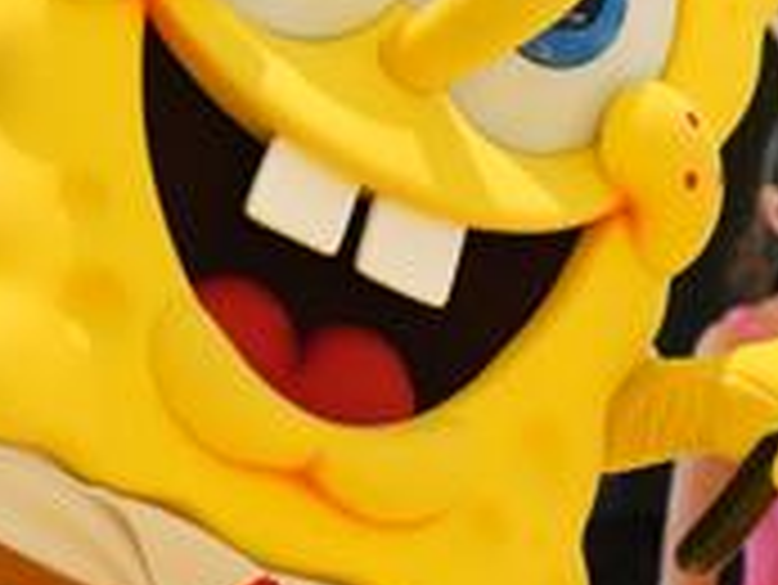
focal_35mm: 306
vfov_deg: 4.9
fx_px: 6882
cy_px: 160
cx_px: 450
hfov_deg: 6.5
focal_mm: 69
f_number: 2.8
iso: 4000
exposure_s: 1/400
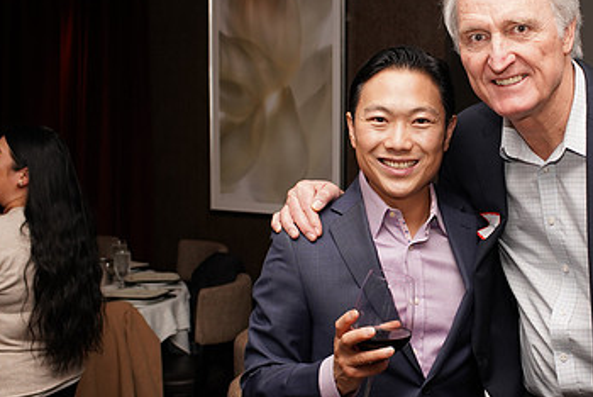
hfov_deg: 33.8
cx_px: 439
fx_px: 956
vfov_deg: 23.4
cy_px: 196
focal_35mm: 58
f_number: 5
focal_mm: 35
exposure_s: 1/160
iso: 1000
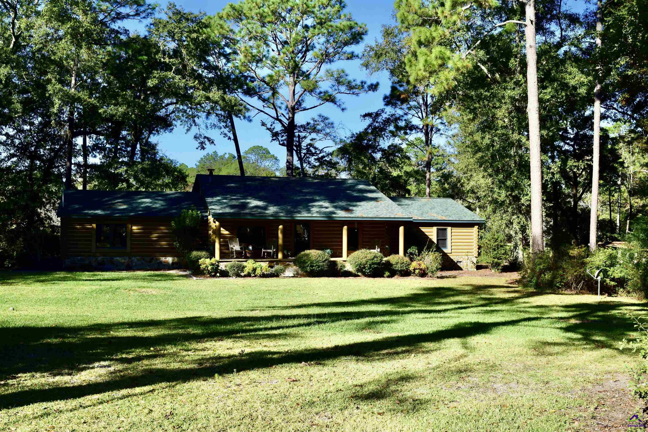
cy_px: 216
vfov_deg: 35.5
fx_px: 675
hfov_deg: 51.3
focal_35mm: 38
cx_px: 324
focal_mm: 25
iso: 400
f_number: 11
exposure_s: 1/400
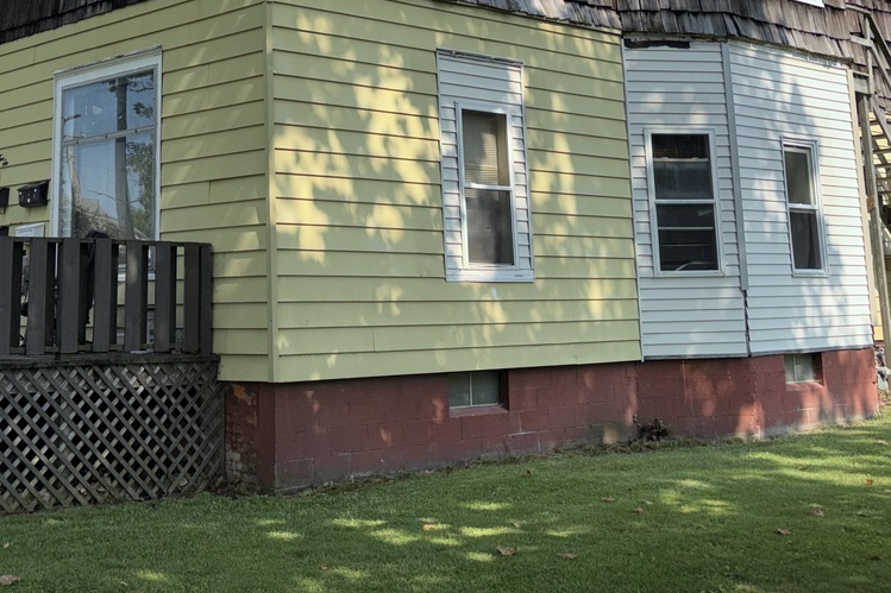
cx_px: 281
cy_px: 49
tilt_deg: +11.5
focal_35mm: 52
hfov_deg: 37.7
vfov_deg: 25.1
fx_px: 1287
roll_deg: +0.5
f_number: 1.6
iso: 32
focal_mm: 5.96
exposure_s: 1/1451
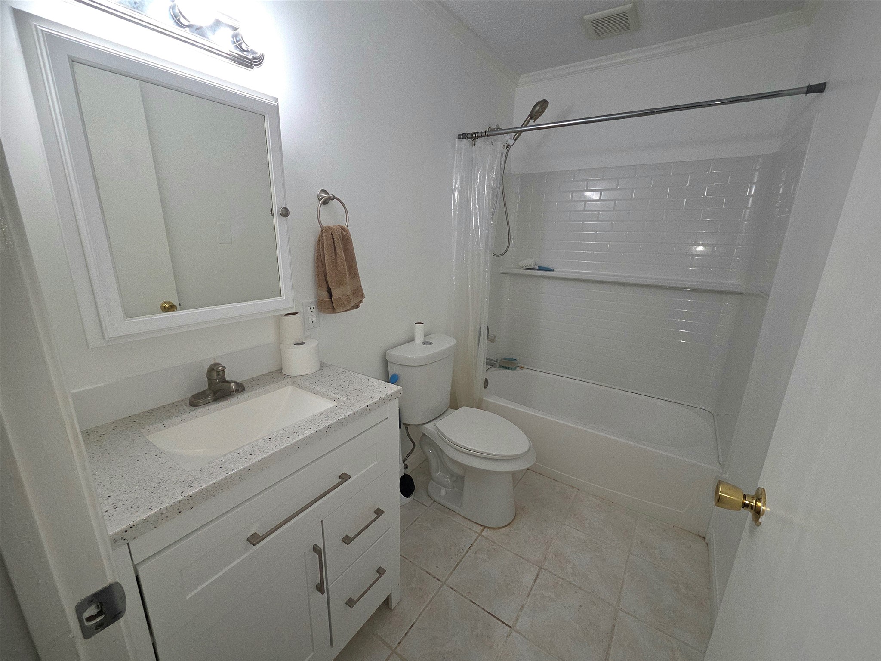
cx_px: 440
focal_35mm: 13
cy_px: 330
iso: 100
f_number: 2.2
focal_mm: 2.2
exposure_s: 1/60.2
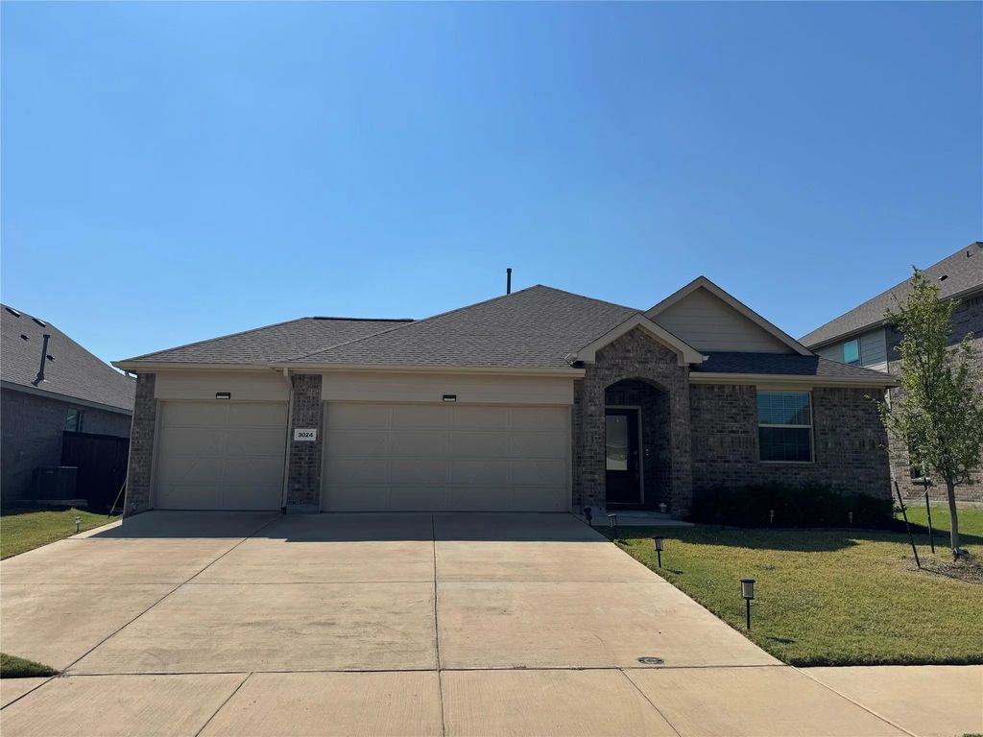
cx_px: 492
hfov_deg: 71.6
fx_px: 682
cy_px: 368
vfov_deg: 56.8
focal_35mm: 24
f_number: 1.78
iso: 80
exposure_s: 1/12346
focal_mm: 6.76
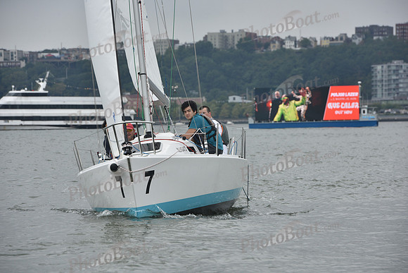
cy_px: 136
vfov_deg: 7.2
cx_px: 204
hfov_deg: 10.8
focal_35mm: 190
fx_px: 2154
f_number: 9
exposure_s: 1/800
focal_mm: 190
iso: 400
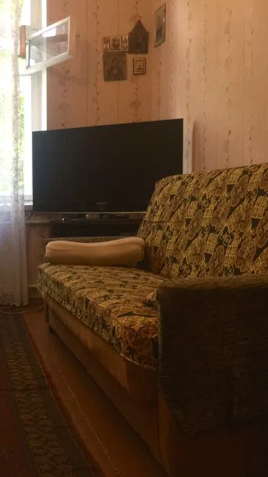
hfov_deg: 25.4
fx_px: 543
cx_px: -40
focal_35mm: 43
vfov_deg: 47.3
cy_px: 236
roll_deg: -0.6
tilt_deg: -3.4
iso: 50
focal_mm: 4.15
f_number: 2.2
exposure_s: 1/17
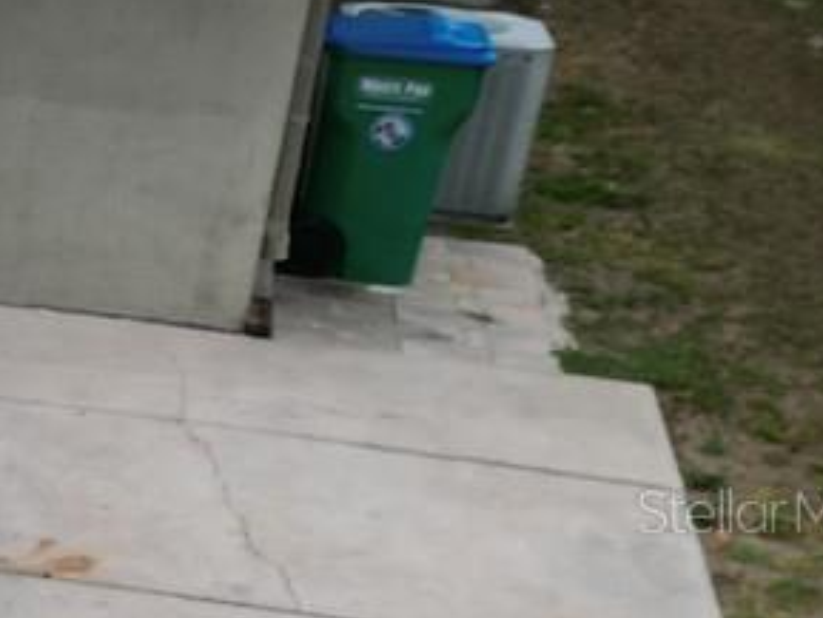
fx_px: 3163
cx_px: -1373
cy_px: 510
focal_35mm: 133
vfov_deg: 11.1
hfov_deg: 11.3
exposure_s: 1/120
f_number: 1.7
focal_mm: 6.72
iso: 120
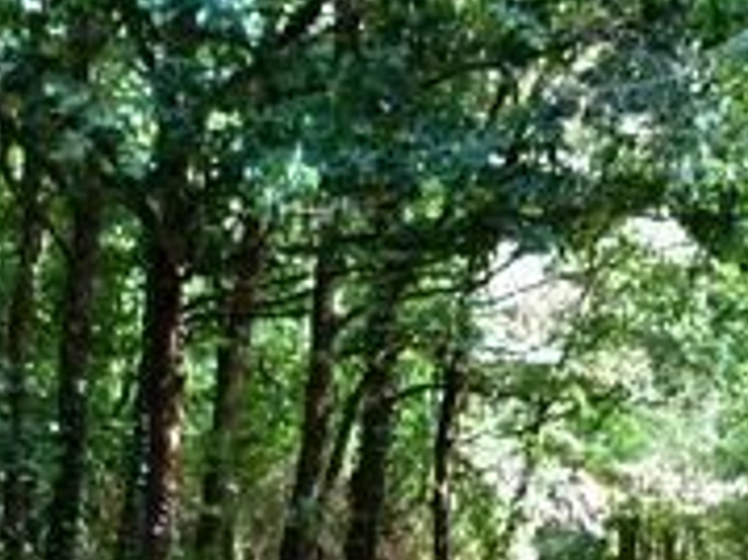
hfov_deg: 17.6
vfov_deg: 11.9
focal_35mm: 112
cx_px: 451
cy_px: 1082
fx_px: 2419
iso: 250
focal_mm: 4.5
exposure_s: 1/60
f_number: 2.8
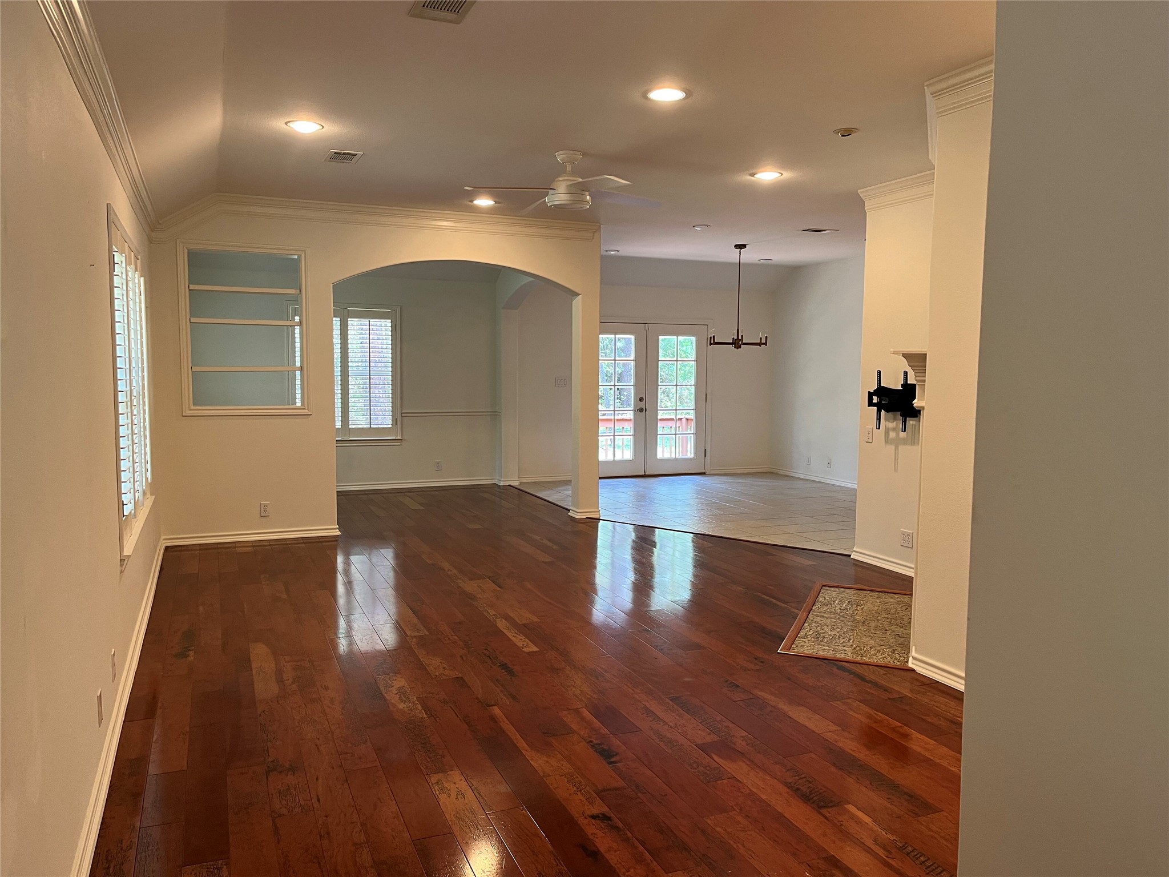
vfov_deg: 53.1
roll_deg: -0.2
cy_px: 438
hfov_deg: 67.3
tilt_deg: -5.6
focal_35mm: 26
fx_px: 878
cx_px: 584
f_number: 1.6
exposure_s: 1/60
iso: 100
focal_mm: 5.1
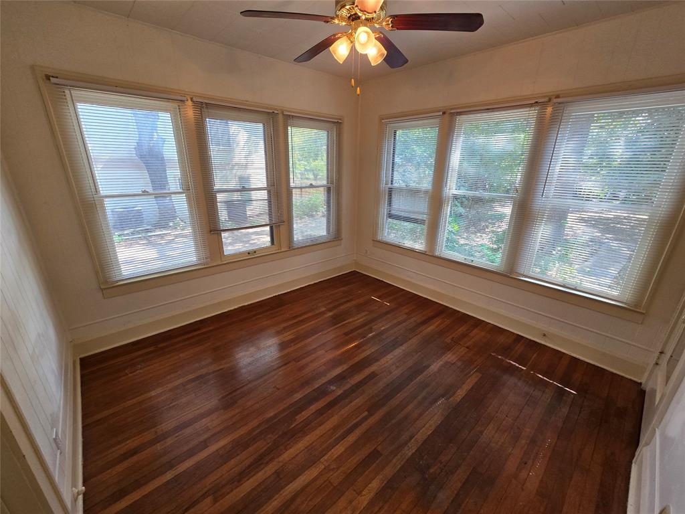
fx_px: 257
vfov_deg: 89.9
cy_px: 257
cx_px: 342
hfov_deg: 106.2
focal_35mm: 13
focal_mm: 2.2
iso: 100
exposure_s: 1/60
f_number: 2.2
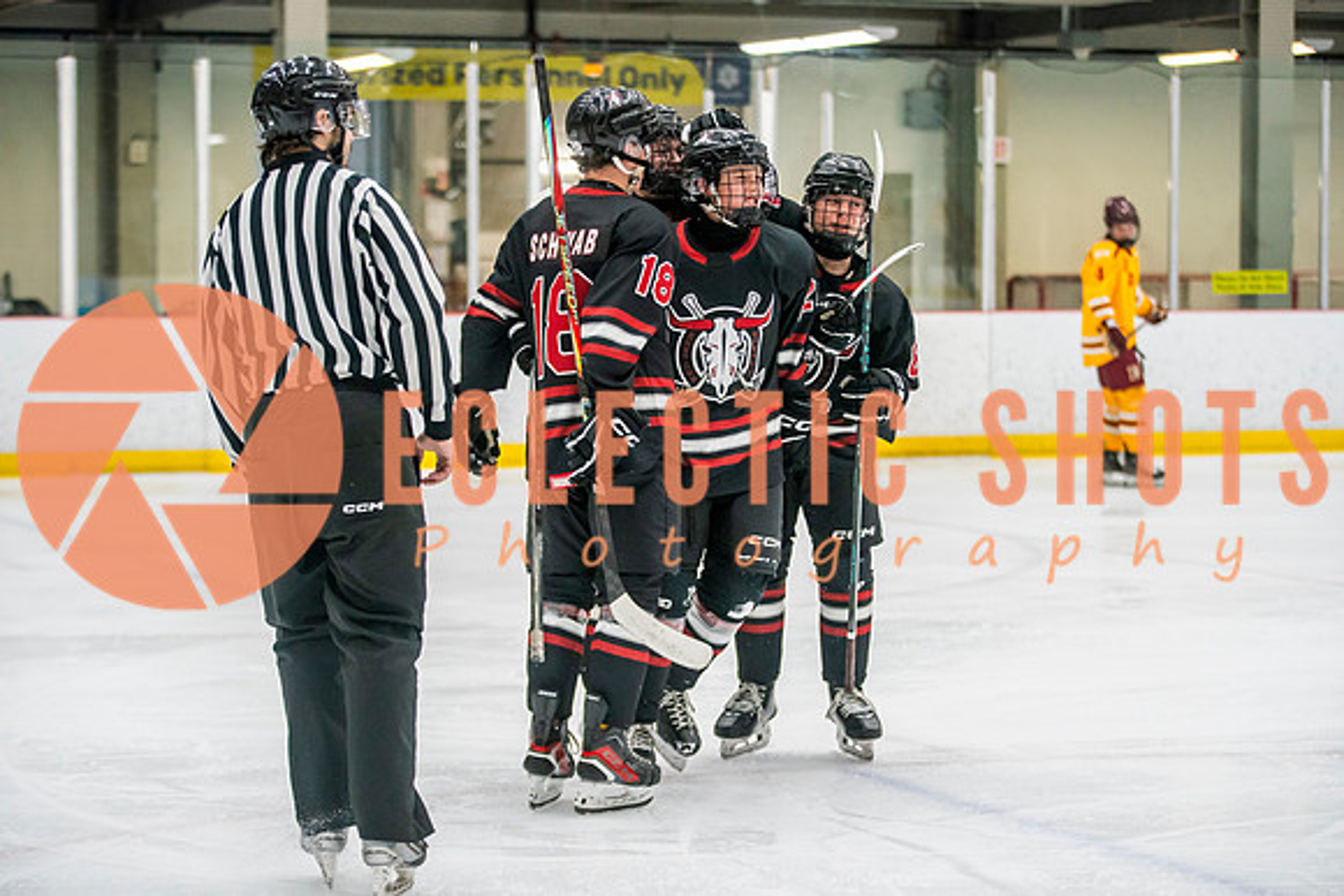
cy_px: 488
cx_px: 672
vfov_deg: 13.0
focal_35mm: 105
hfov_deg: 19.4
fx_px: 3925
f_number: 2.8
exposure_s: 1/640
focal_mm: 95
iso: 5000
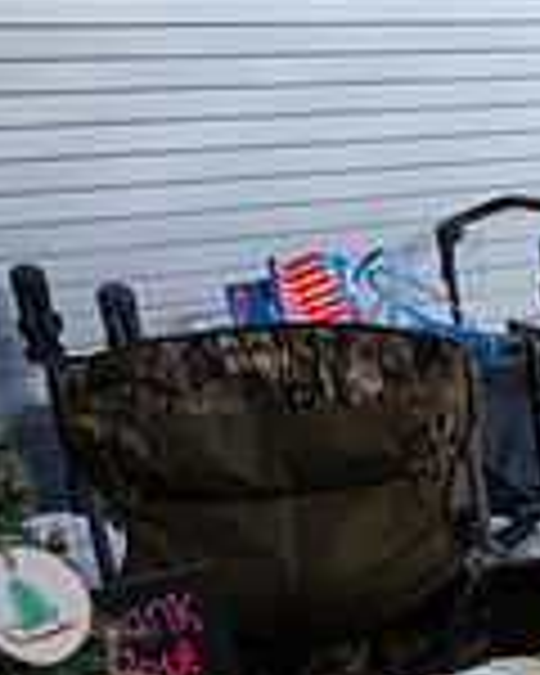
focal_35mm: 87
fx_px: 1738
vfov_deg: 21.6
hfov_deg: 13.5
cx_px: 1256
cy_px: 565
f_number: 5
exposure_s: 1/320
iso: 1250
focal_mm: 24
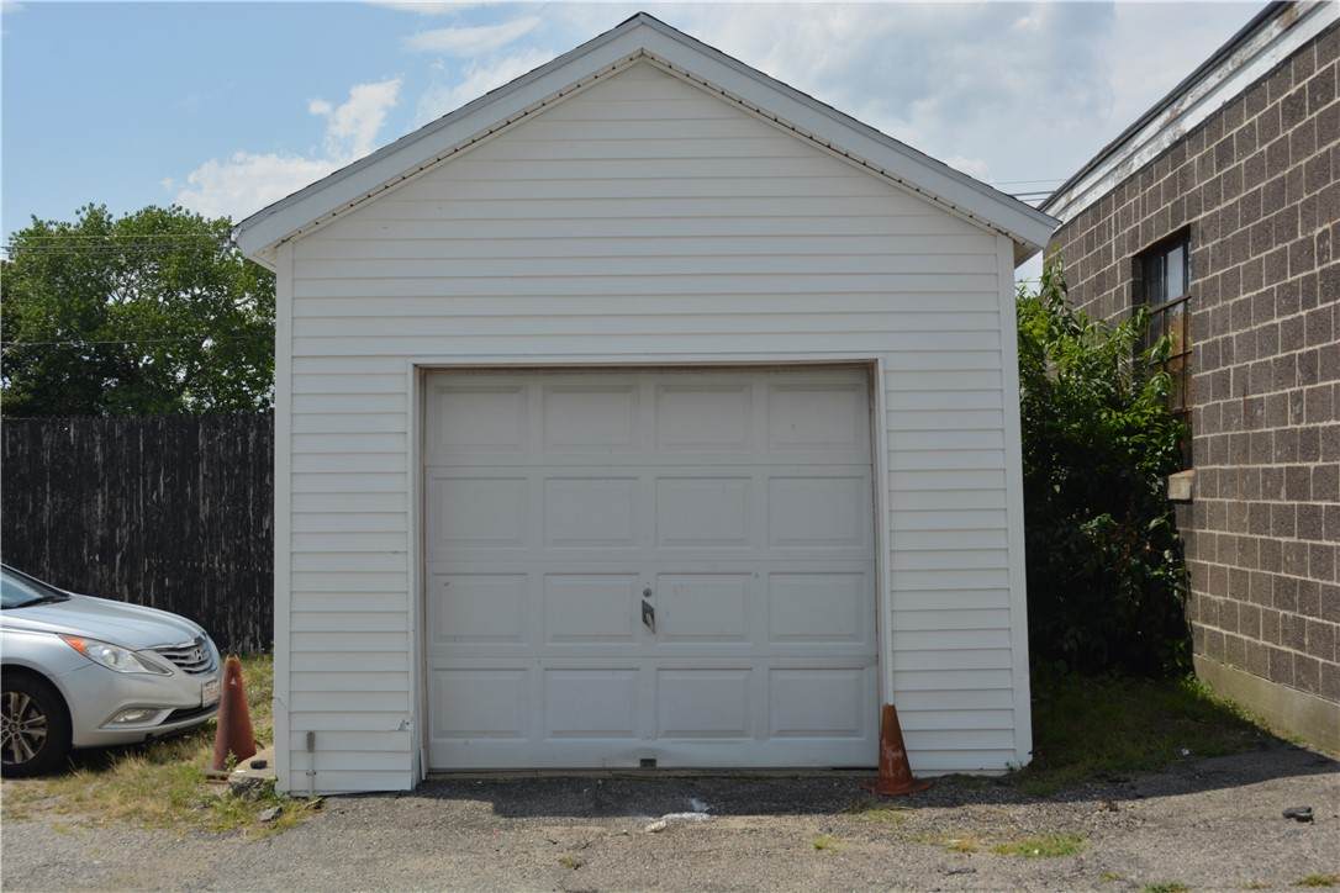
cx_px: 670
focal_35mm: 44
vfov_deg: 30.8
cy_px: 446
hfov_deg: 45.0
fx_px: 1619
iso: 100
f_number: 8
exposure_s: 1/250
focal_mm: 29
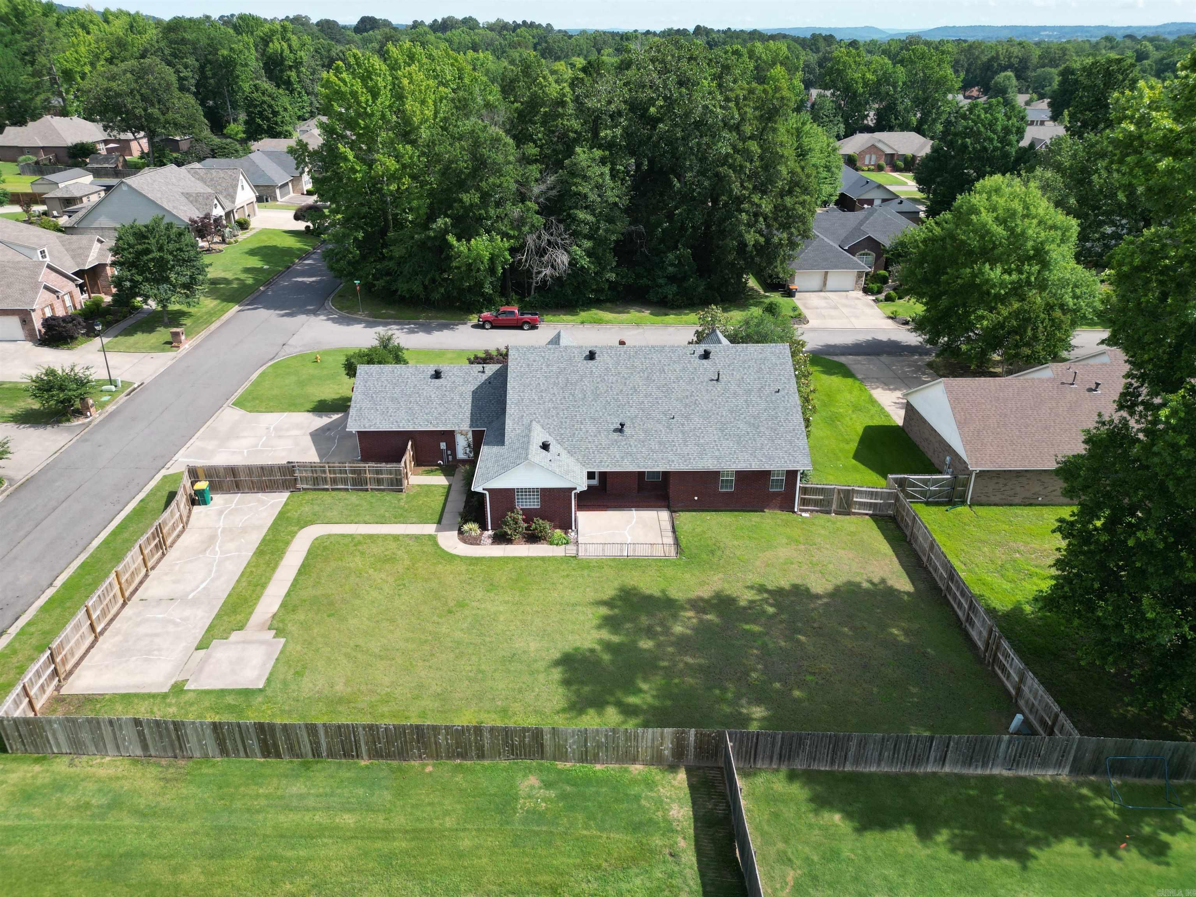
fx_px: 829
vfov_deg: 56.8
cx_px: 598
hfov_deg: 71.6
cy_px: 448
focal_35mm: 24
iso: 140
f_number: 1.7
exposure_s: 1/2000
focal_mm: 6.72
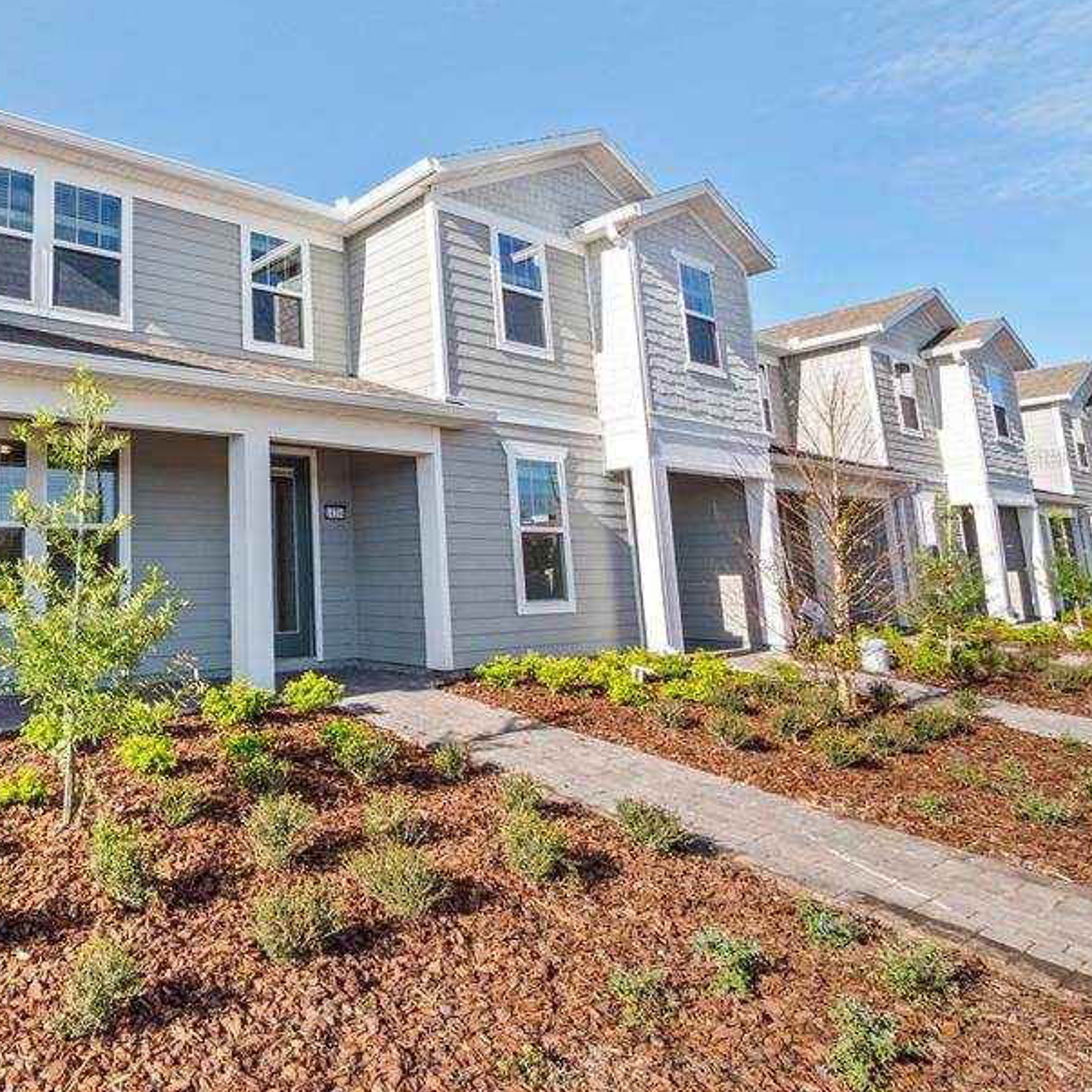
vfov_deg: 71.6
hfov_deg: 65.3
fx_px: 749
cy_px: 456
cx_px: 210
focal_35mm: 21
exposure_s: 1/400
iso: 200
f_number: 7.1
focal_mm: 7
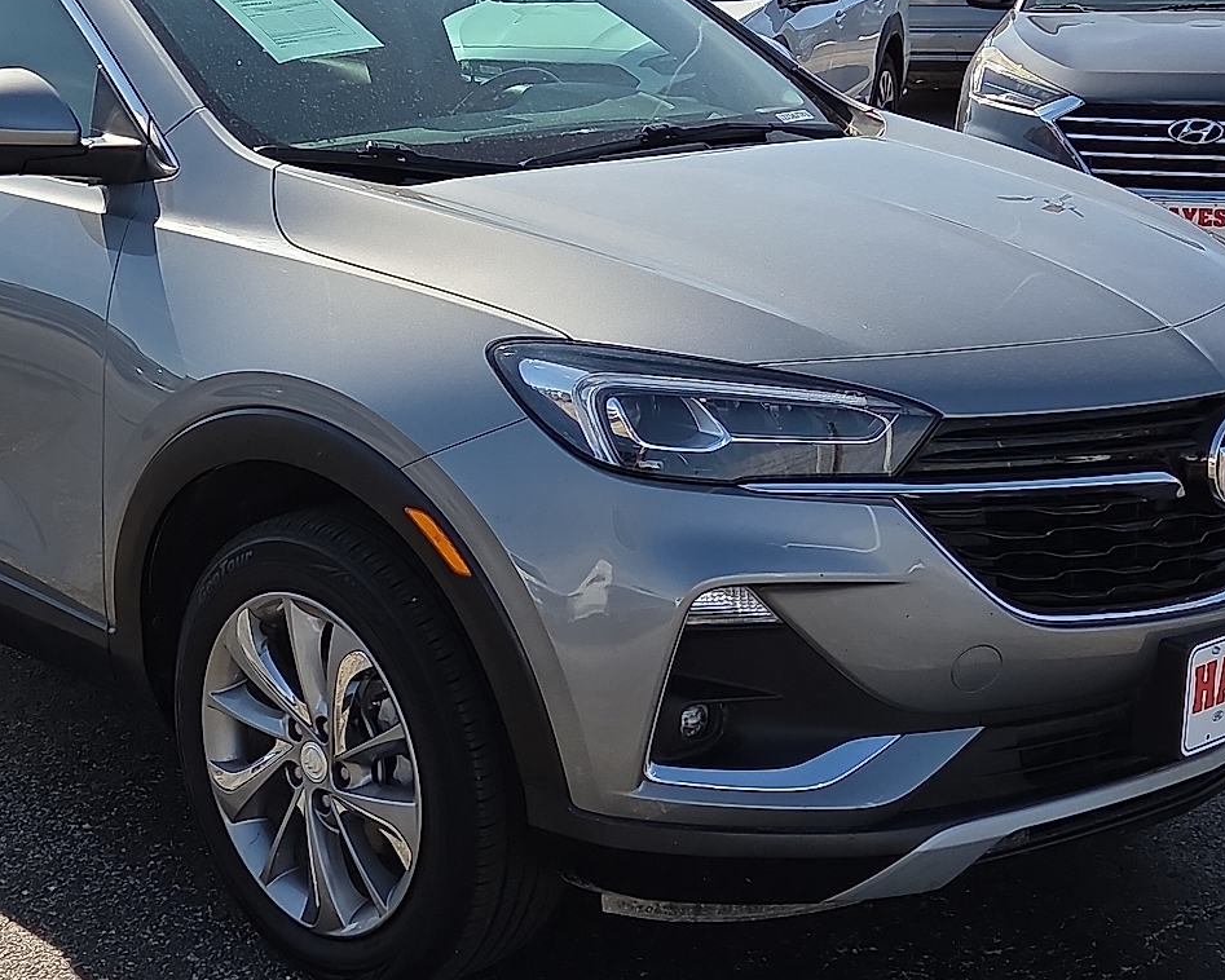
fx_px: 2212
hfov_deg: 30.7
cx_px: 413
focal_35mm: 61
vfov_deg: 24.9
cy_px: 390
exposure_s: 1/1667
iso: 25
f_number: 1.8
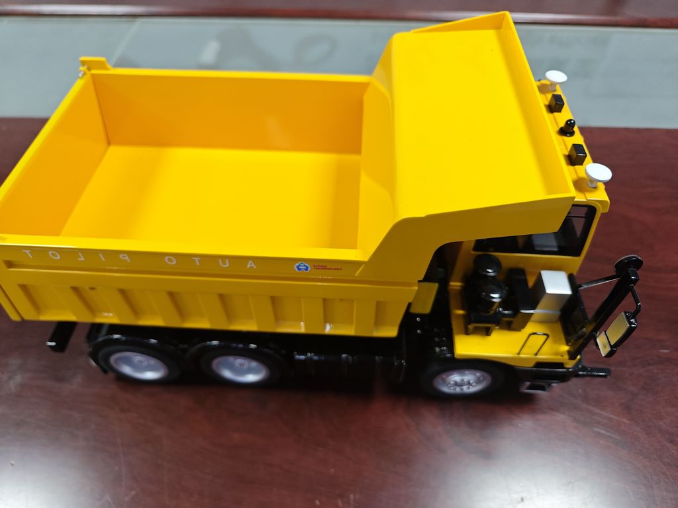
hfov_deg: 73.9
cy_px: 254
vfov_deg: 58.9
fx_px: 450
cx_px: 339
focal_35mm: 23
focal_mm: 8.7
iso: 1600
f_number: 1.9
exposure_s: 1/291
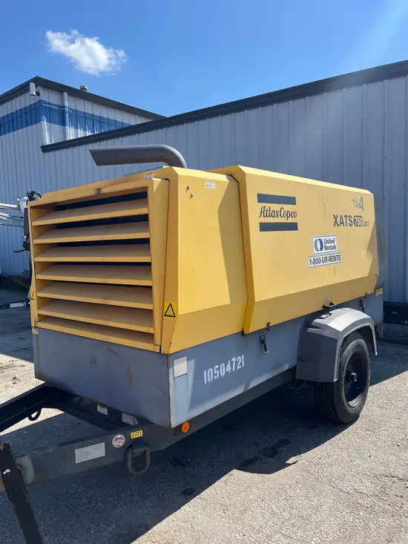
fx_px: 408
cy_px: 272
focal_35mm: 26
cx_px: 204
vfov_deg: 67.3
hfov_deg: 53.1
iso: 50
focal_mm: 5.1
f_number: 1.6
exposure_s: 1/2899
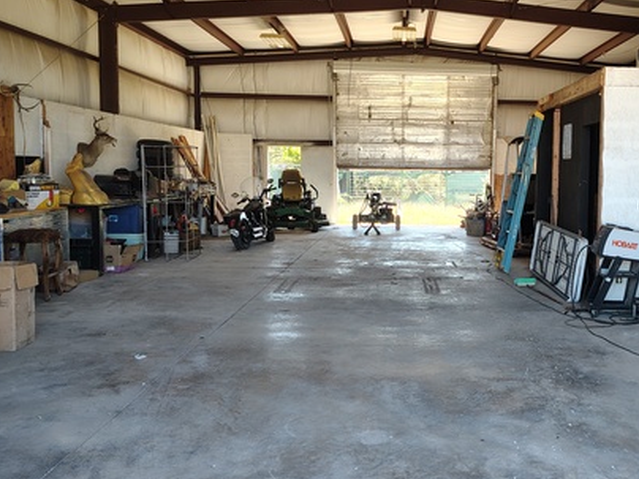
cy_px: 237
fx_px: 701
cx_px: 451
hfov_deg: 47.7
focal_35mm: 38
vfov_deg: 37.7
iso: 150
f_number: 1.8
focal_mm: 5.56
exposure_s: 1/119
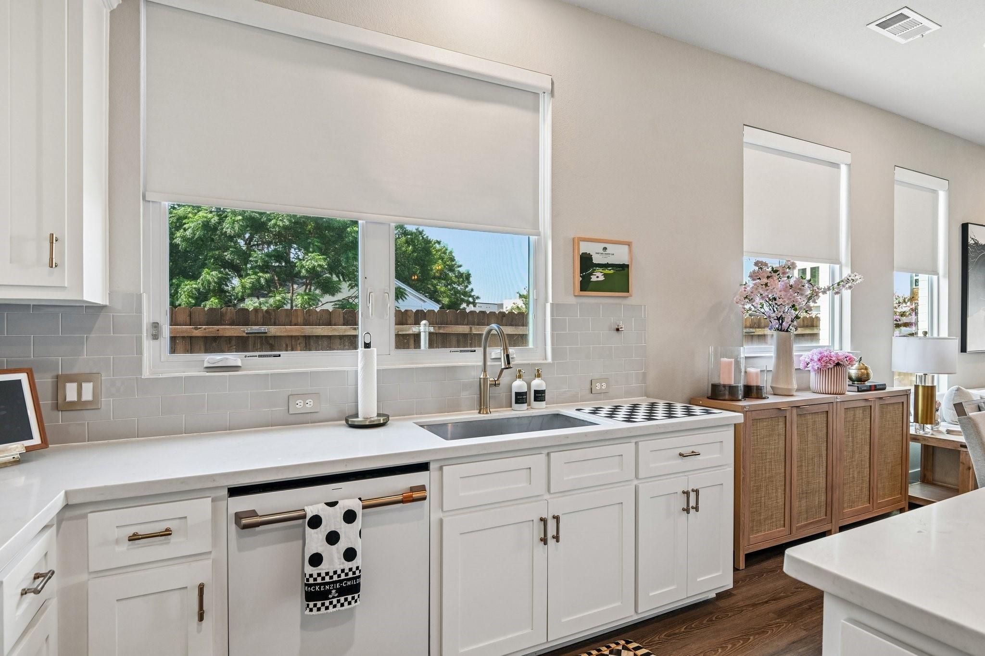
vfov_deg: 64.5
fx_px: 520
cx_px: 492
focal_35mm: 19
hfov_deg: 86.9
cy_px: 328
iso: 400
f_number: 8
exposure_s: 1/40
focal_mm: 19
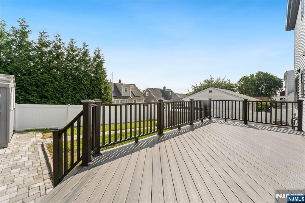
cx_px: 152
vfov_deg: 81.2
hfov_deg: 104.3
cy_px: 102
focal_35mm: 14
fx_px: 119
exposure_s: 1/250
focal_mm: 14
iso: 125
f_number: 11
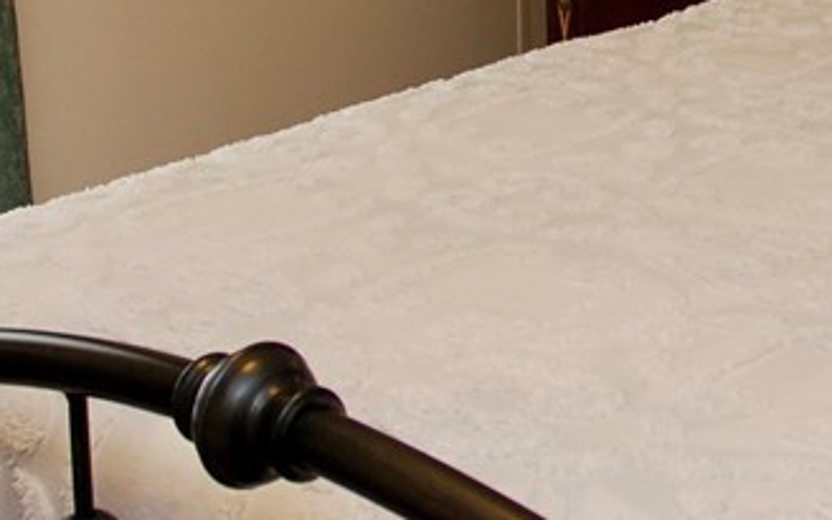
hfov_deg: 21.9
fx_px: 2063
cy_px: -147
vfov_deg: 13.8
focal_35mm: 91
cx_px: 836
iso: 400
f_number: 4
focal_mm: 18
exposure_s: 1/60
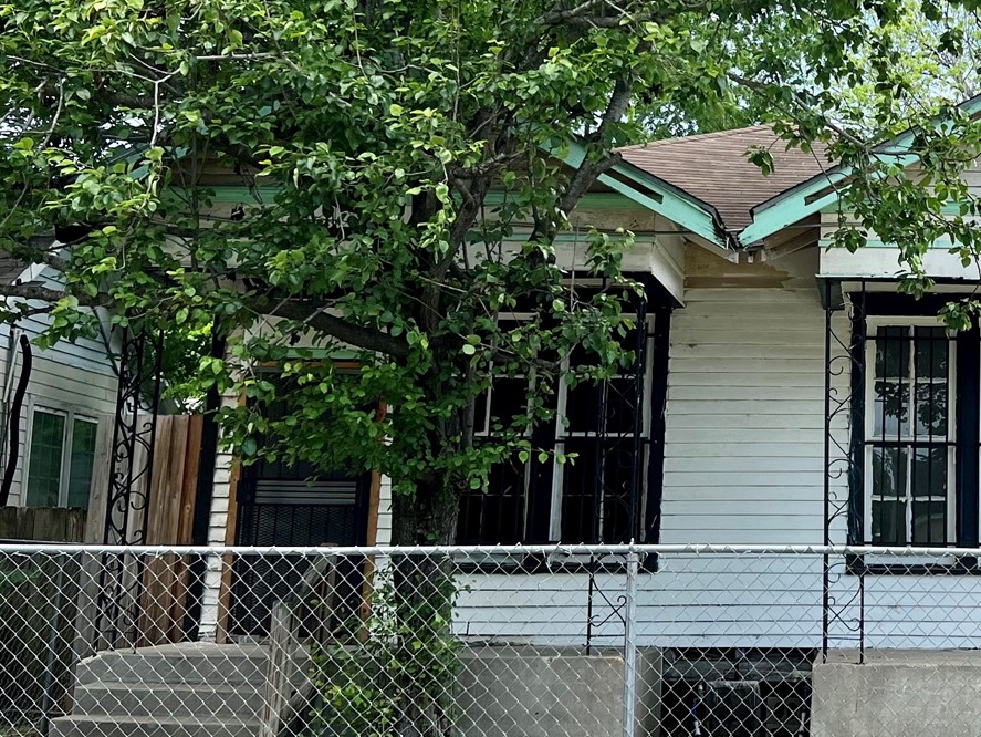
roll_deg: -0.6
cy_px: 280
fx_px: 1701
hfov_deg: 30.5
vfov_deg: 24.4
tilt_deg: +8.9
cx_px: 911
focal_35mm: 60
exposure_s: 1/1645
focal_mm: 5.7
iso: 50
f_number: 1.5
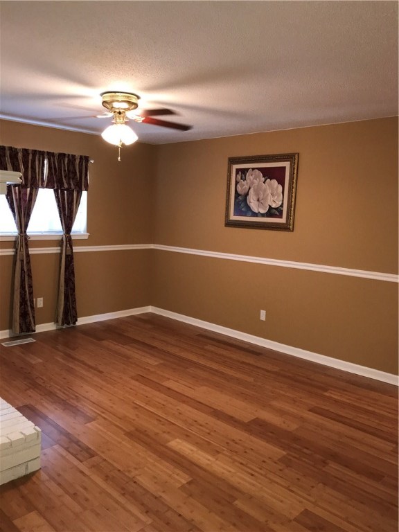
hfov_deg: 49.7
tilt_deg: -6.8
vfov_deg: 63.4
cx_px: 200
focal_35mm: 28
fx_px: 430
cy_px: 266
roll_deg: -1.8
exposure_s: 1/30
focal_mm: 3.99
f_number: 1.8
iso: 100
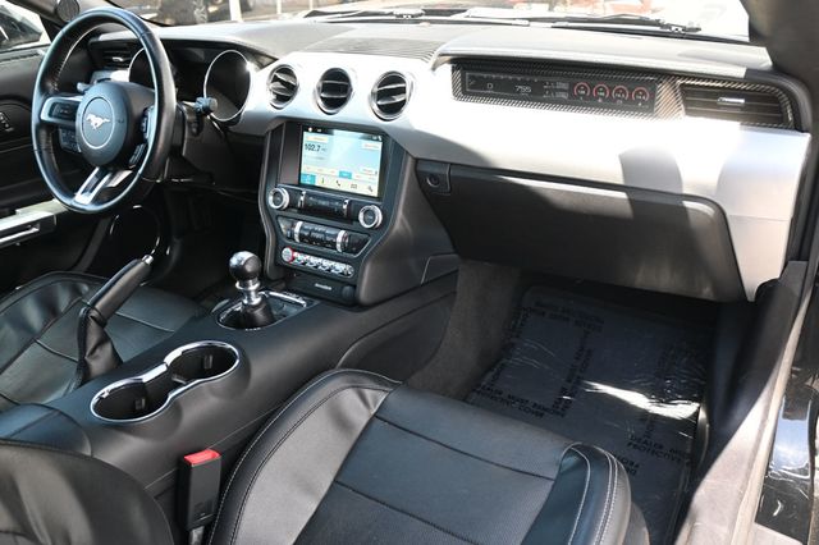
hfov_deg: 62.0
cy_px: 272
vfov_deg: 43.6
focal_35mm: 30
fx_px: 682
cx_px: 410
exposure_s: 1/125
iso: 400
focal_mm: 20
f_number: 3.8
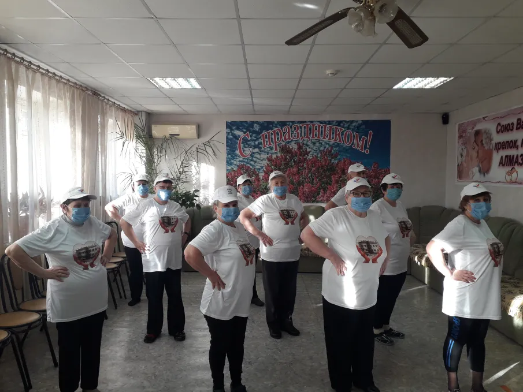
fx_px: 408
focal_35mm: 27
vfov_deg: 51.4
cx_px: 262
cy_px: 196
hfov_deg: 65.3
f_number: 1.9
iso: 40
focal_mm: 3.6
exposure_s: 1/50
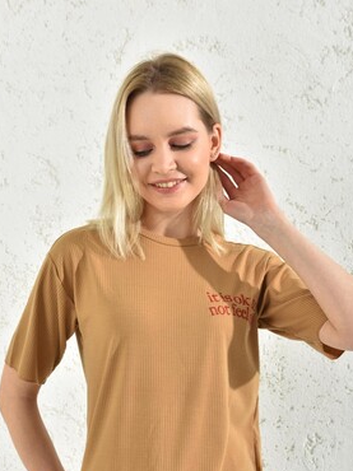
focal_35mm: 59
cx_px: 182
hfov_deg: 24.8
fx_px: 803
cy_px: 323
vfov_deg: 32.4
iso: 100
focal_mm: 42
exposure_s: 1/160
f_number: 7.1
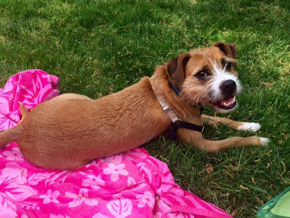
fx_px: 243
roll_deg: -1.5
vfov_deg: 48.2
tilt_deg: -34.2
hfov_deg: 61.7
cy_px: 109
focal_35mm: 29
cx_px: 145
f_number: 2.2
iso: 32
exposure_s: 1/612
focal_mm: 4.15
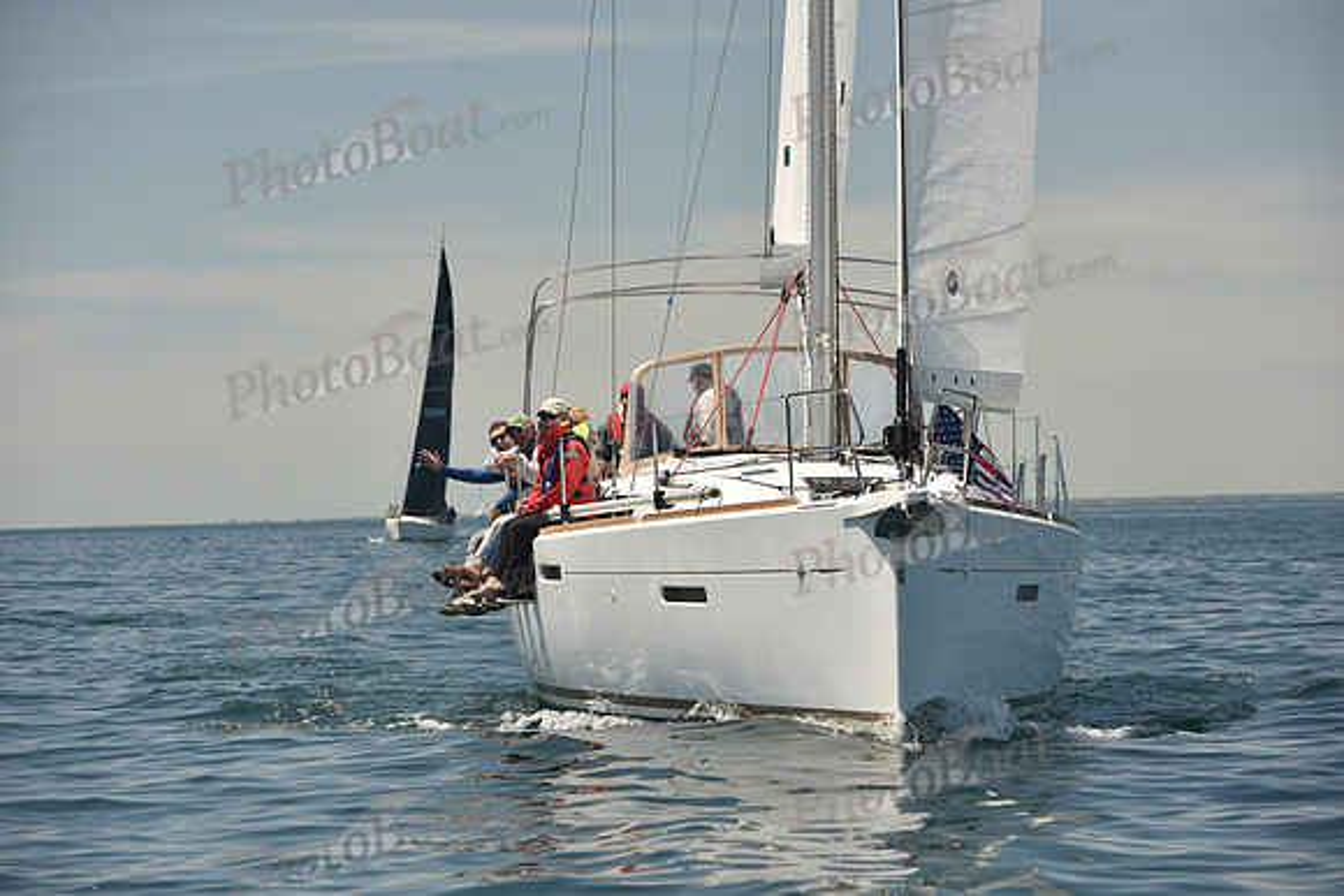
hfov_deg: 15.2
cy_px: 448
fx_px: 5041
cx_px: 672
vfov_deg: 10.2
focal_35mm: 135
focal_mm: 135
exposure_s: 1/800
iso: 250
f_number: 6.3
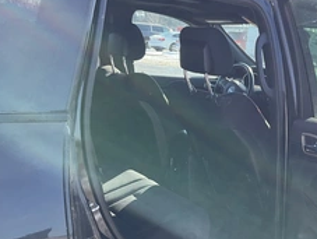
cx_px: 260
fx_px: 468
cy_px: 161
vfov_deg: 28.4
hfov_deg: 36.0
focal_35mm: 51
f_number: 1.8
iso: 25
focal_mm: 3
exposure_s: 1/318
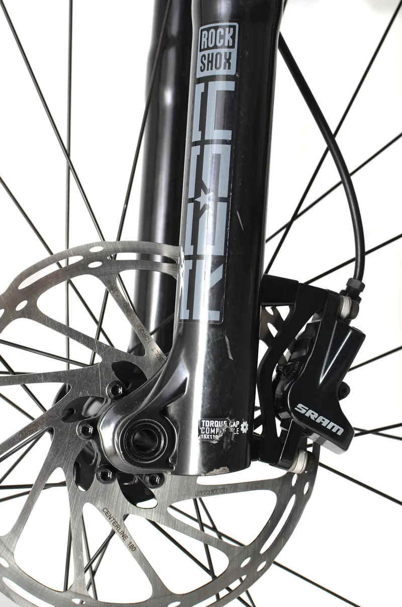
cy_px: 304
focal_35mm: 52
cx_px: 201
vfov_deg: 37.9
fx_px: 883
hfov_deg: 25.6
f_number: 8
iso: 100
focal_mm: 35
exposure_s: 1/250
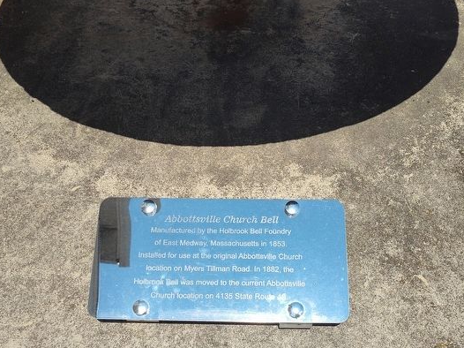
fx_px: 469
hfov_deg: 52.6
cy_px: 220
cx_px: 235
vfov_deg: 40.4
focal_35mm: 35
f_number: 1.8
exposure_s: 1/1748
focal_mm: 5.56
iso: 100
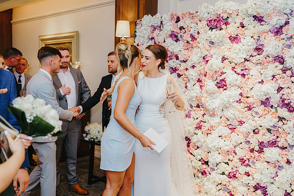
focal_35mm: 35
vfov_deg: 37.9
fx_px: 286
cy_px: 98
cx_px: 147
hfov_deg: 54.4
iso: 1000
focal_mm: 35
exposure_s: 1/200
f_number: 2.2
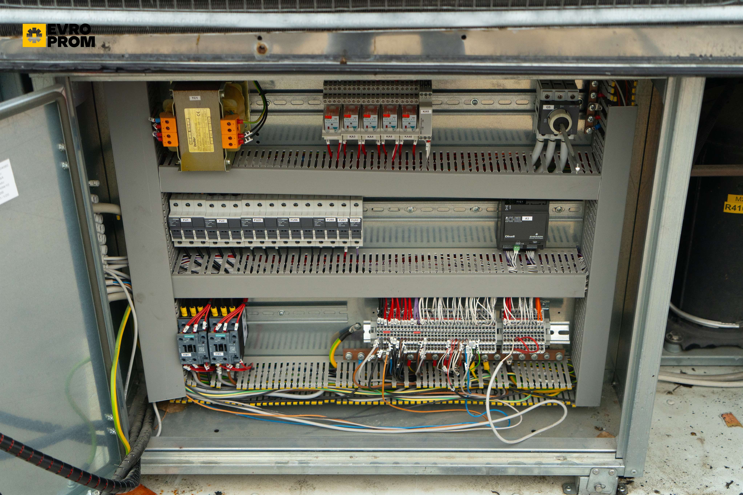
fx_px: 949
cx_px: 372
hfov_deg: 42.7
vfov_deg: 29.2
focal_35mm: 46
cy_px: 248
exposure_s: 1/125
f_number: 4
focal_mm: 46
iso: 1000
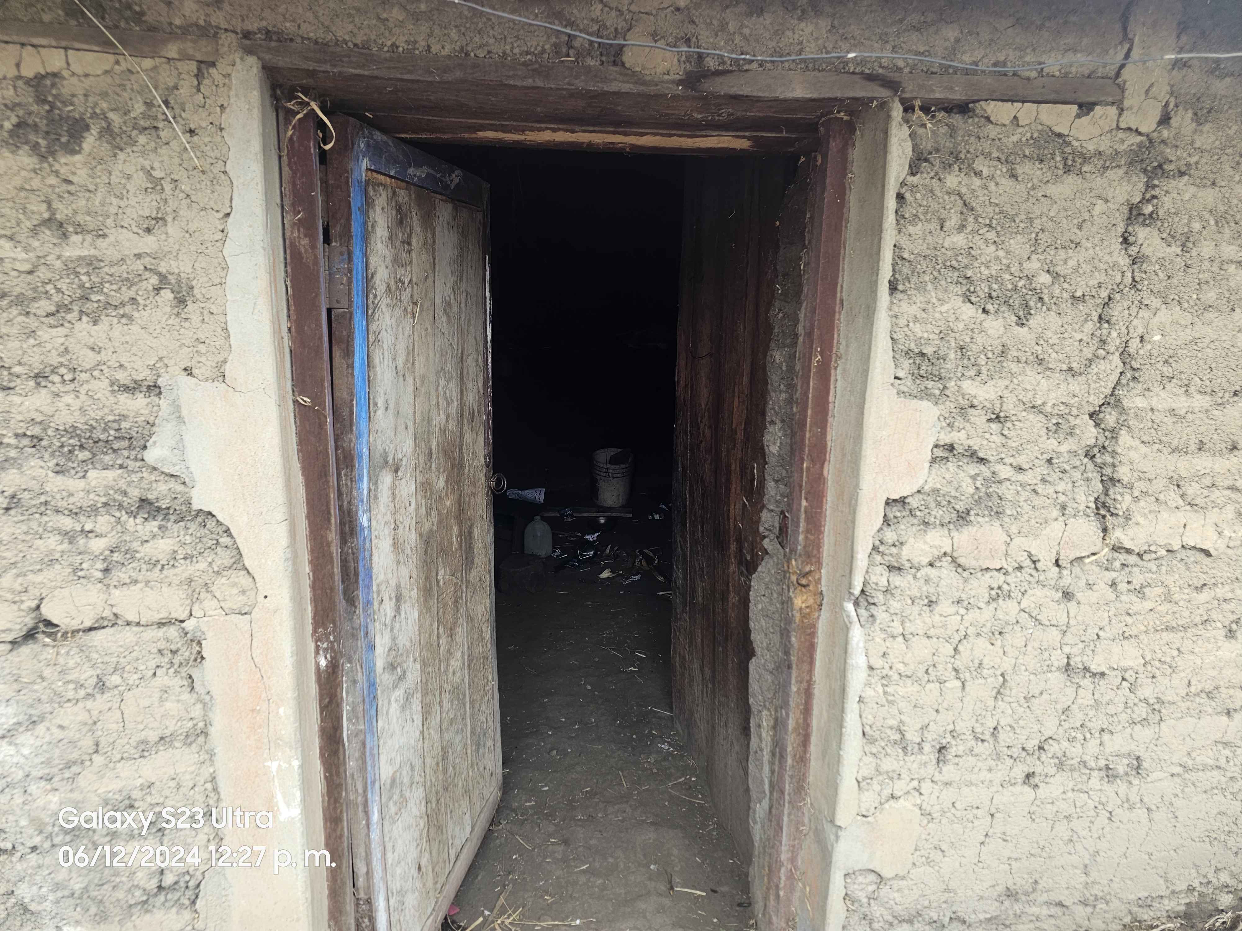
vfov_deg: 58.9
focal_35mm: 23
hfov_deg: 73.9
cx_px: 621
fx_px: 825
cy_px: 466
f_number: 1.7
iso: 50
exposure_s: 1/180
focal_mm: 6.3
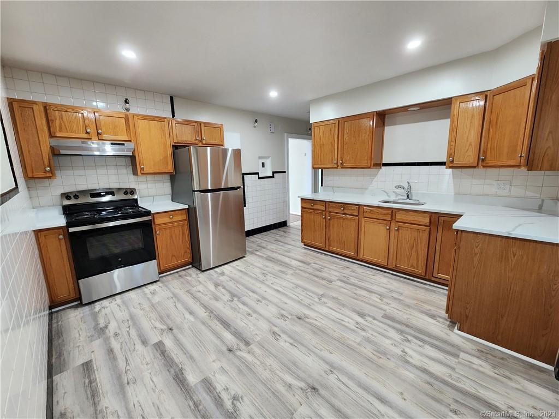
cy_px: 210
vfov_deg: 89.9
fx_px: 210
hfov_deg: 106.2
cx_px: 280
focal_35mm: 13
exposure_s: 1/40
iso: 320
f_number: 2.2
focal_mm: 2.2
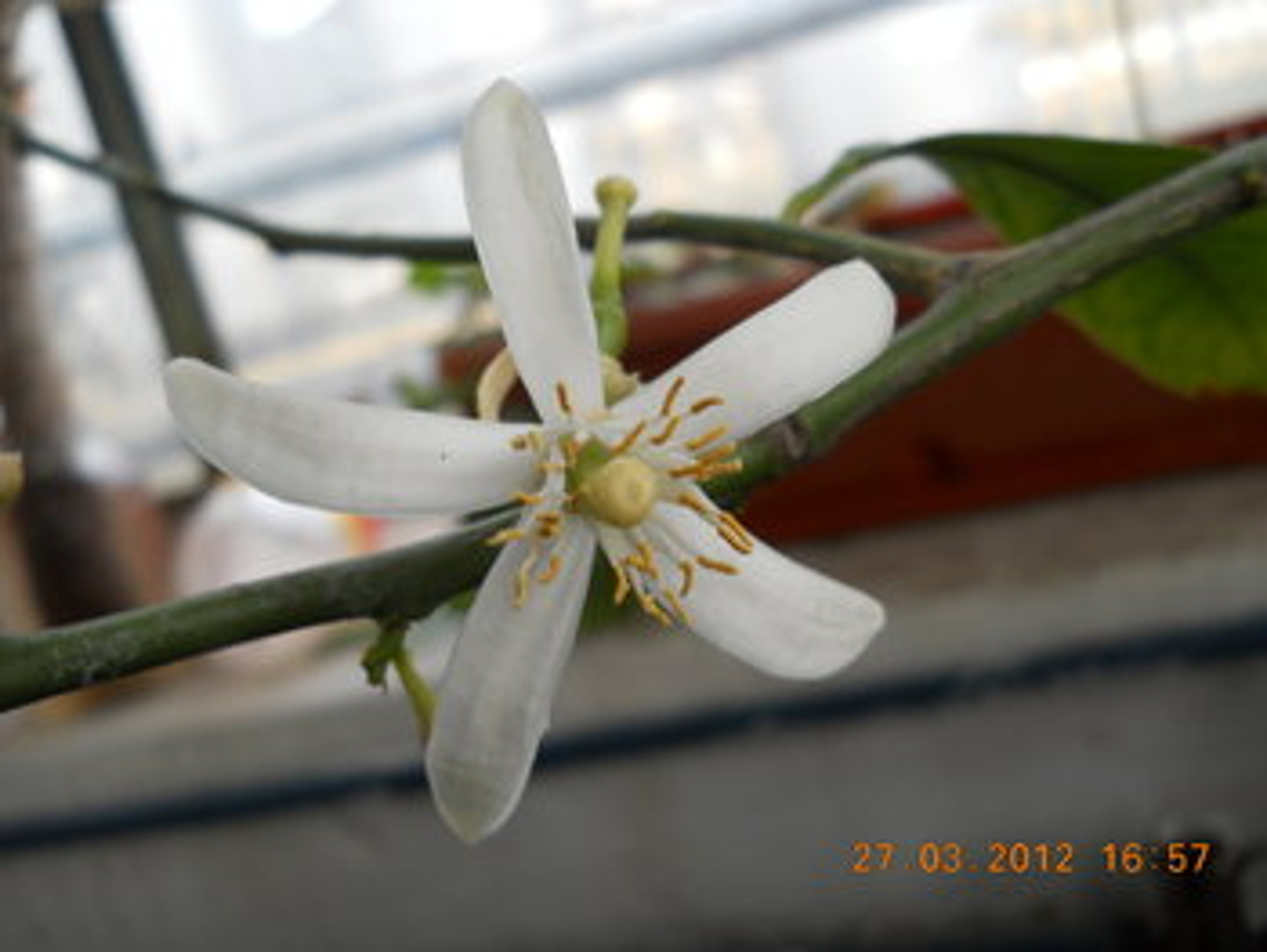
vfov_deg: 35.2
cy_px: 476
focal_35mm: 41
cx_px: 634
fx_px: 1502
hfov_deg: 45.7
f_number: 3.1
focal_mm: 6.72
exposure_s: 1/50
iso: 80
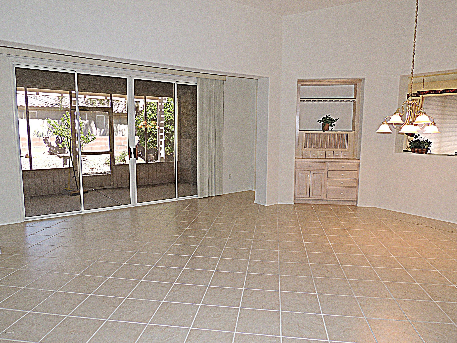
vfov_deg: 56.8
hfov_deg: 71.6
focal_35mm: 24
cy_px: 172
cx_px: 228
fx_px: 317
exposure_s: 1/30
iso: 250
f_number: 4.7
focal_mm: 4.3
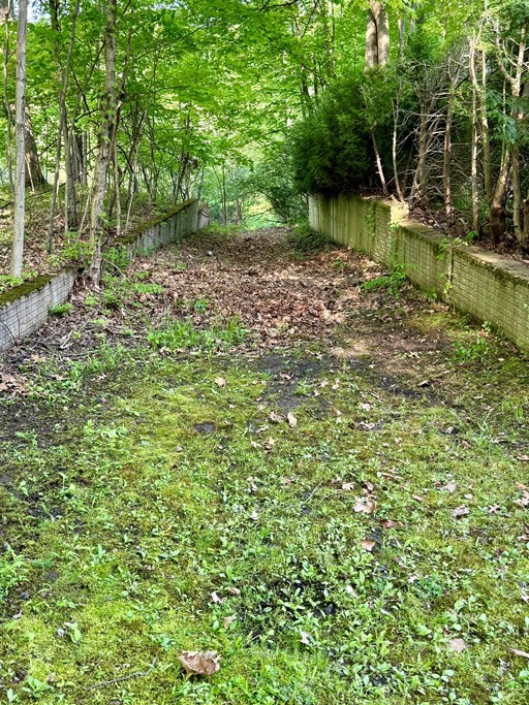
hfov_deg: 39.6
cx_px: 231
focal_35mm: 36
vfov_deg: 51.4
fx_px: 734
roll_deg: +0.8
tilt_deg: -13.7
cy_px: 344
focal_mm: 6.76
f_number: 1.78
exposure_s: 1/170
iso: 100
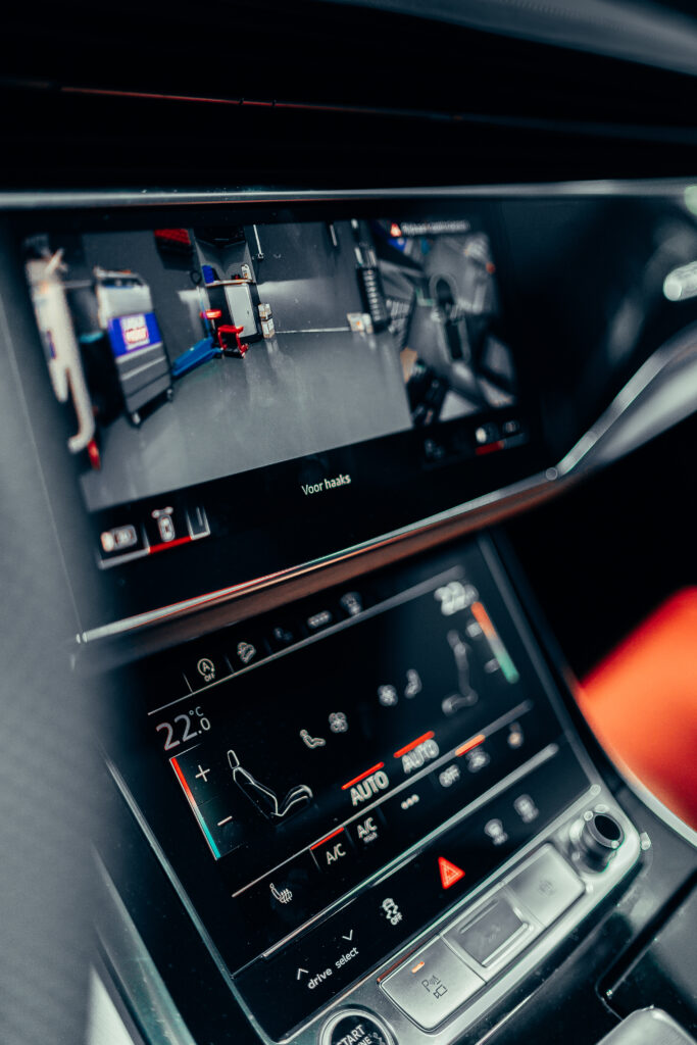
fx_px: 1016
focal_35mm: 35
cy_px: 522
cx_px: 348
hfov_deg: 37.9
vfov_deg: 54.4
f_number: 1.4
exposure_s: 1/80
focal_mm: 35
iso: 200
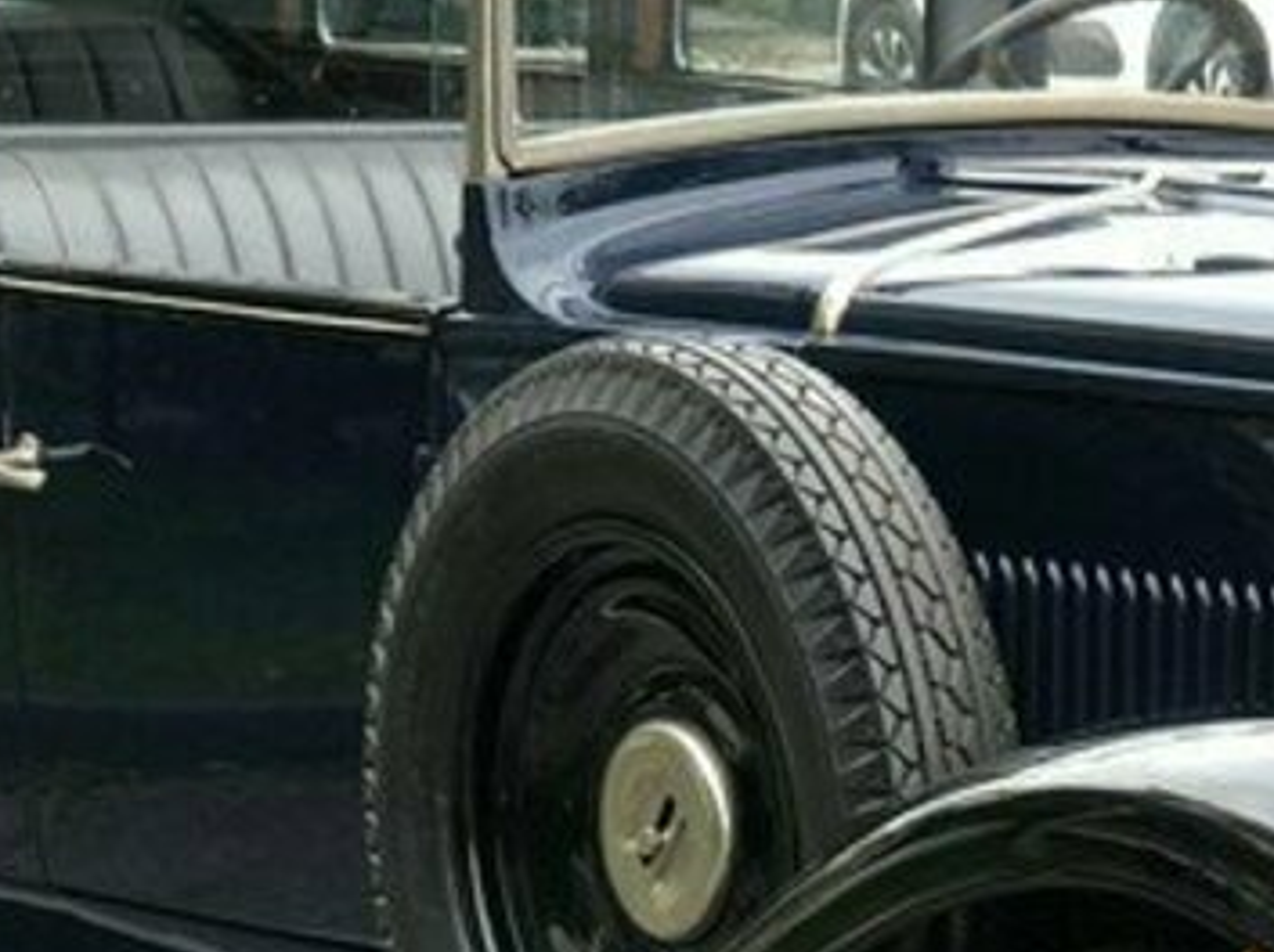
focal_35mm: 177
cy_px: 865
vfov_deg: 8.3
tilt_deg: -10.1
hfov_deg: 11.1
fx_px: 6508
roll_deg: +0.2
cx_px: 1140
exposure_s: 1/60
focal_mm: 6
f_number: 2.4
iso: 40
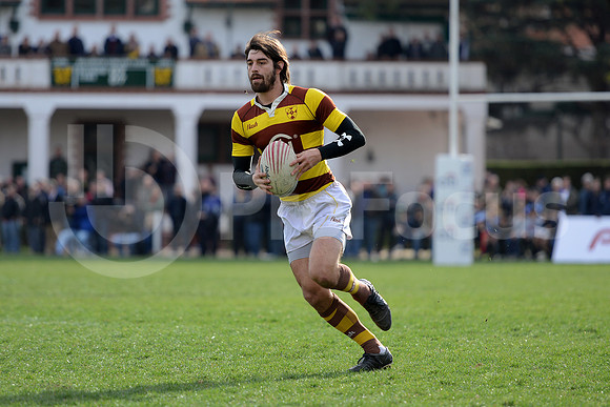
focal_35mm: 195
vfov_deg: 7.0
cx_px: 305
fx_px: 3305
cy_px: 204
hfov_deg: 10.5
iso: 250
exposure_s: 1/800
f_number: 2.8
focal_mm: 195
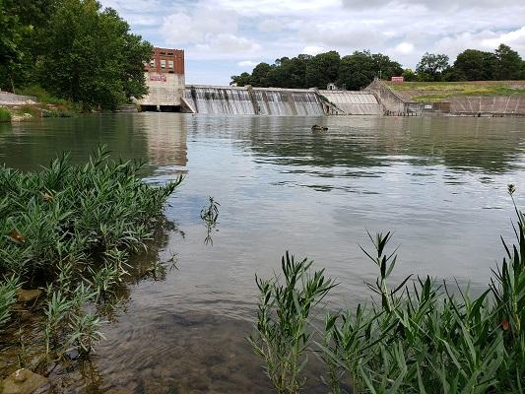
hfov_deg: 67.3
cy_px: 197
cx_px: 262
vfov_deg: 53.1
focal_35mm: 26
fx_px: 394
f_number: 2.4
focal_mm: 4.3
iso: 50
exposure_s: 1/1155
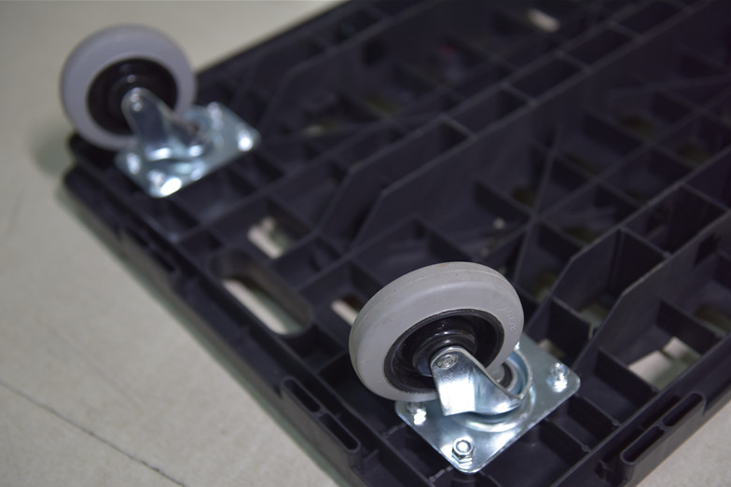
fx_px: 995
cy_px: 248
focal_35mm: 49
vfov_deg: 27.5
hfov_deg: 40.4
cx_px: 359
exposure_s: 1/100
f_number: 2.8
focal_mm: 48
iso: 800
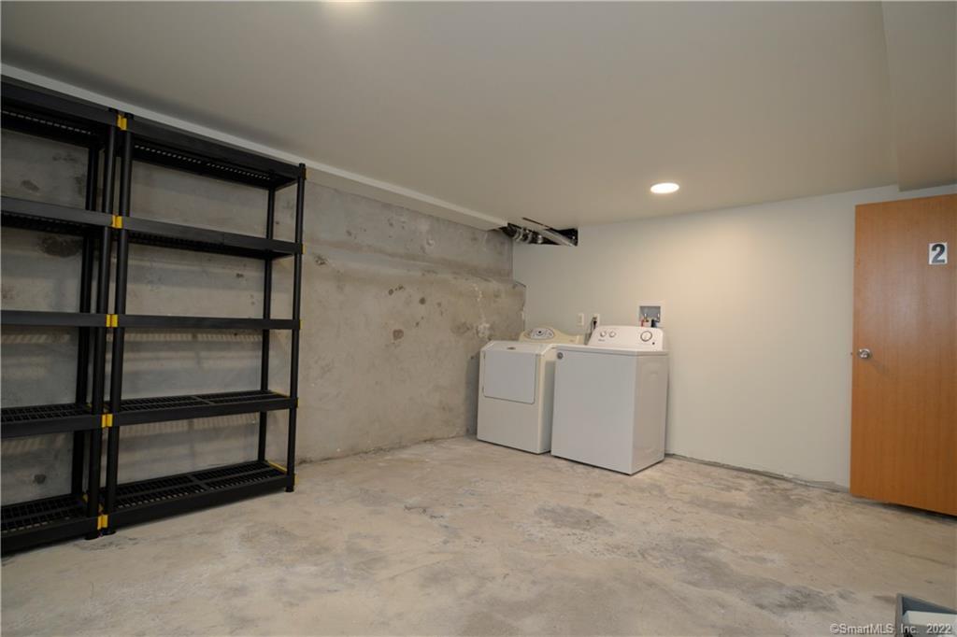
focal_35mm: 18
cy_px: 318
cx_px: 478
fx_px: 478
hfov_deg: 90.0
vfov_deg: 67.3
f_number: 4
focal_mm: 18
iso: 800
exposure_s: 1/60
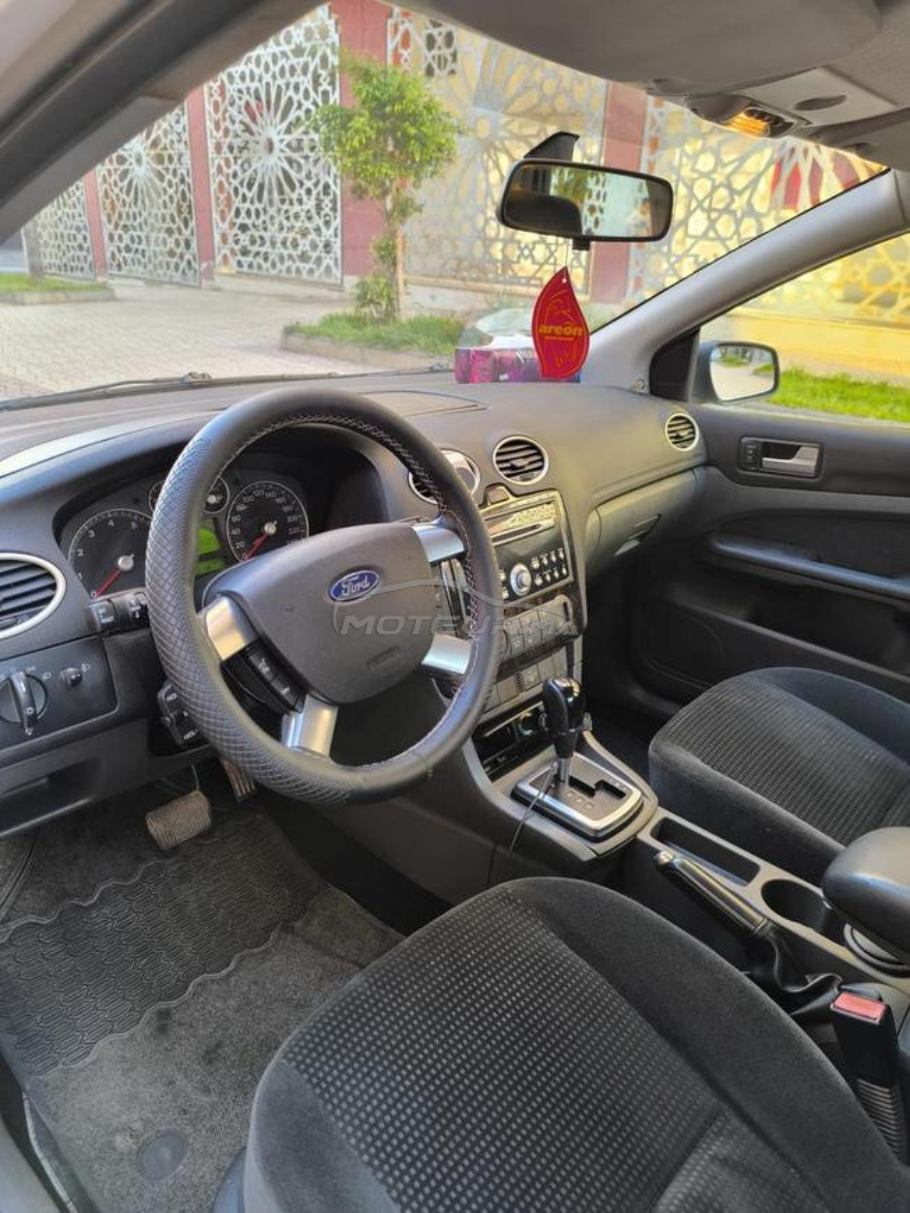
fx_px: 806
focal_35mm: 23
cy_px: 606
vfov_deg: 73.9
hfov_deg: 58.9
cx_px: 455
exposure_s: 1/100
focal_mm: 6.14
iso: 500
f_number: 1.65
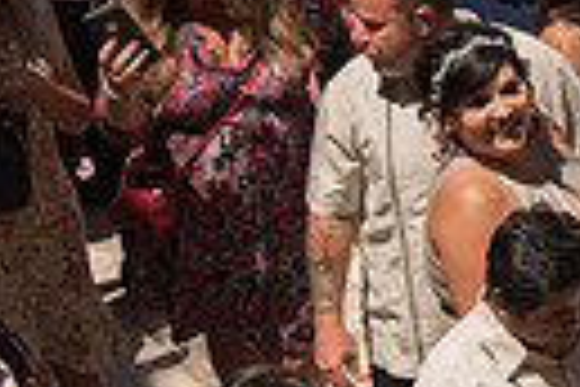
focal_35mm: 216
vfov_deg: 6.4
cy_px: 106
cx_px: 1066
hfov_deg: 9.1
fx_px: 3480
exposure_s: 1/250
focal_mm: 48
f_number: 8
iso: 100
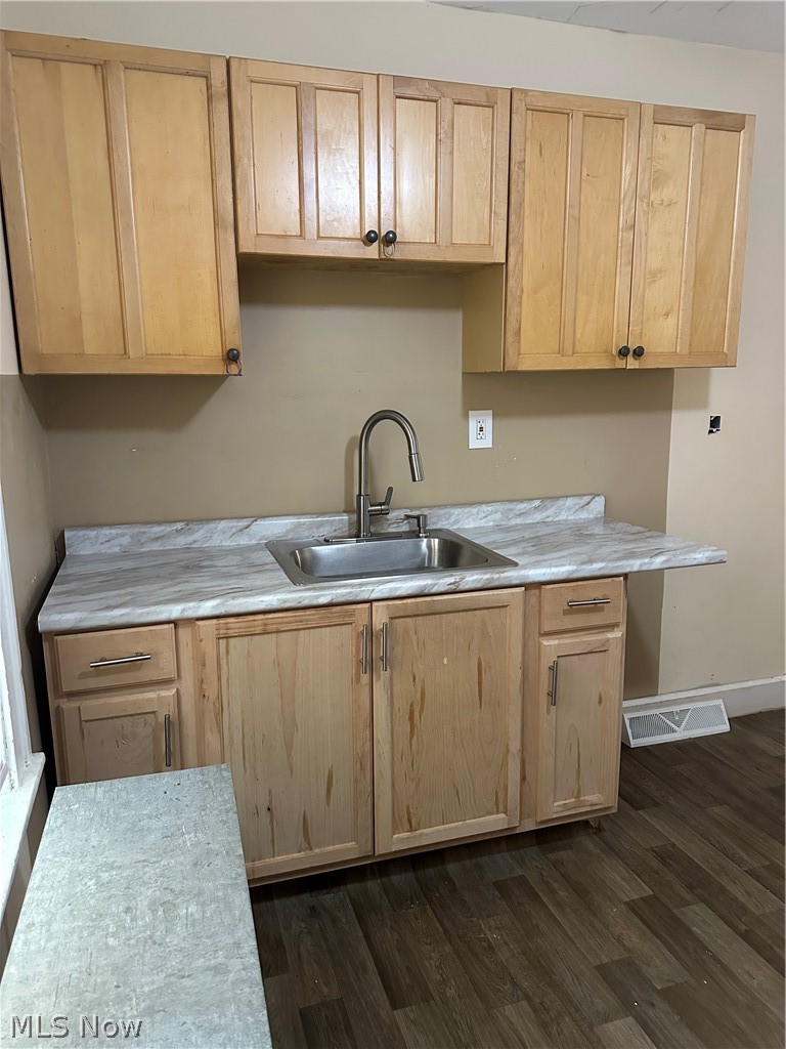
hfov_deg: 56.8
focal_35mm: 24
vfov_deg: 71.6
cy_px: 524
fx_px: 727
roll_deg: +0.3
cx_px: 393
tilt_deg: -11.3
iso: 800
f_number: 1.78
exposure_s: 1/60
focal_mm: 6.86
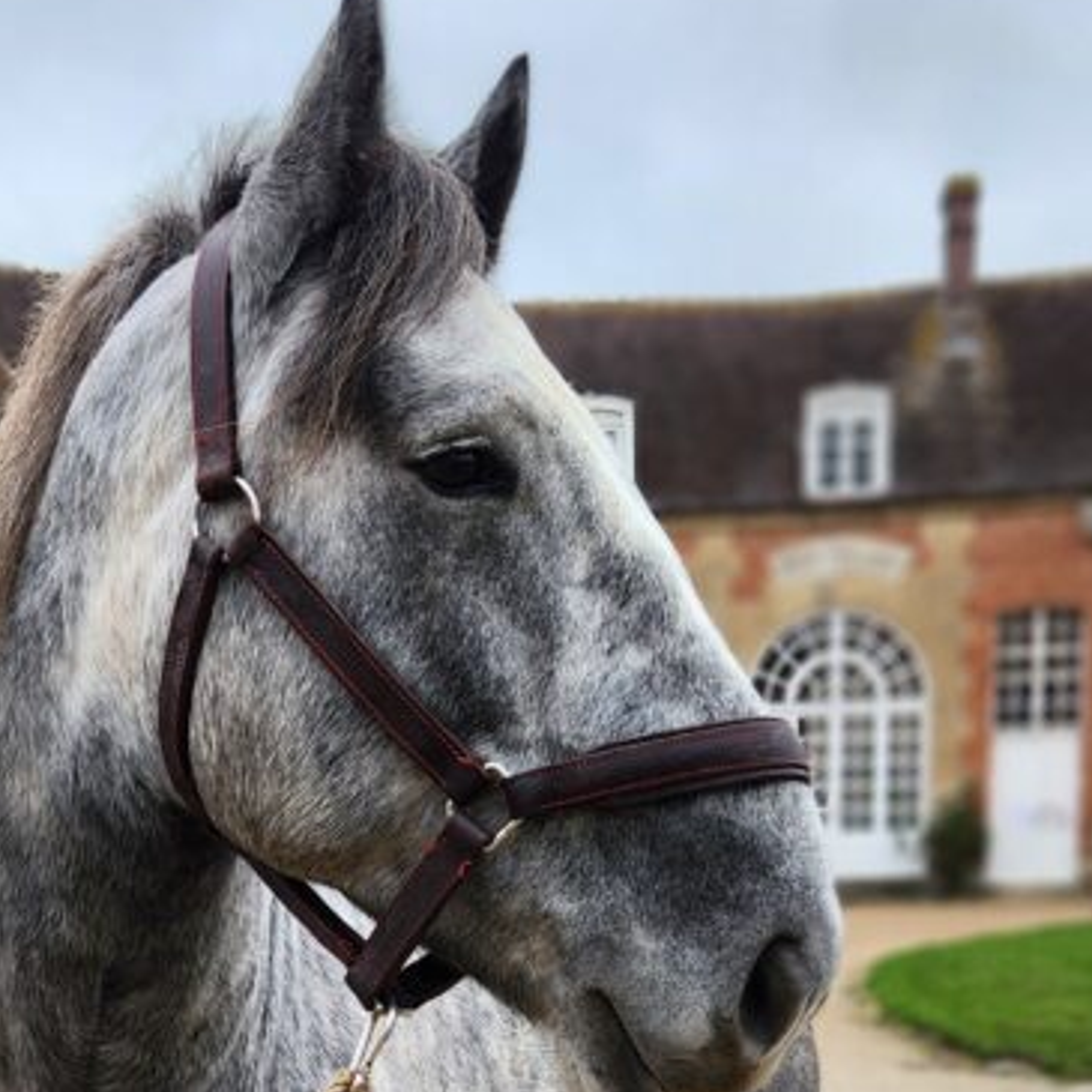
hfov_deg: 29.9
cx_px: 374
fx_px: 2034
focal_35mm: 57
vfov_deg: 28.4
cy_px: 1056
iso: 20
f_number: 1.8
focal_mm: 5.4
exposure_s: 1/398
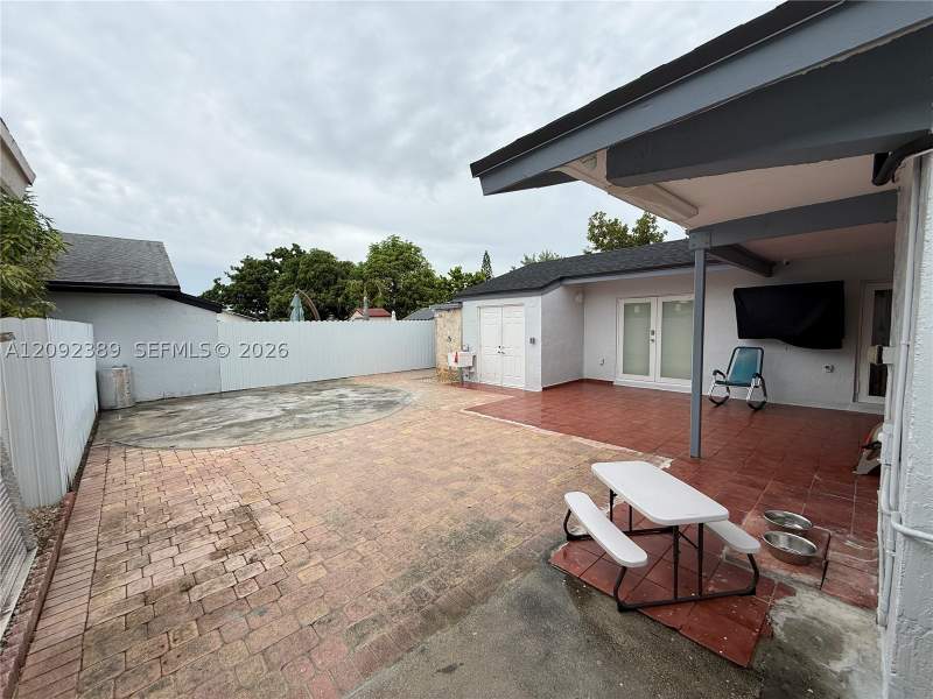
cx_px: 466
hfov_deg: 102.1
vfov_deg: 85.7
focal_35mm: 14
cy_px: 350
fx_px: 377
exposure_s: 1/770
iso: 50
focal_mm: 2.22
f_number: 2.2
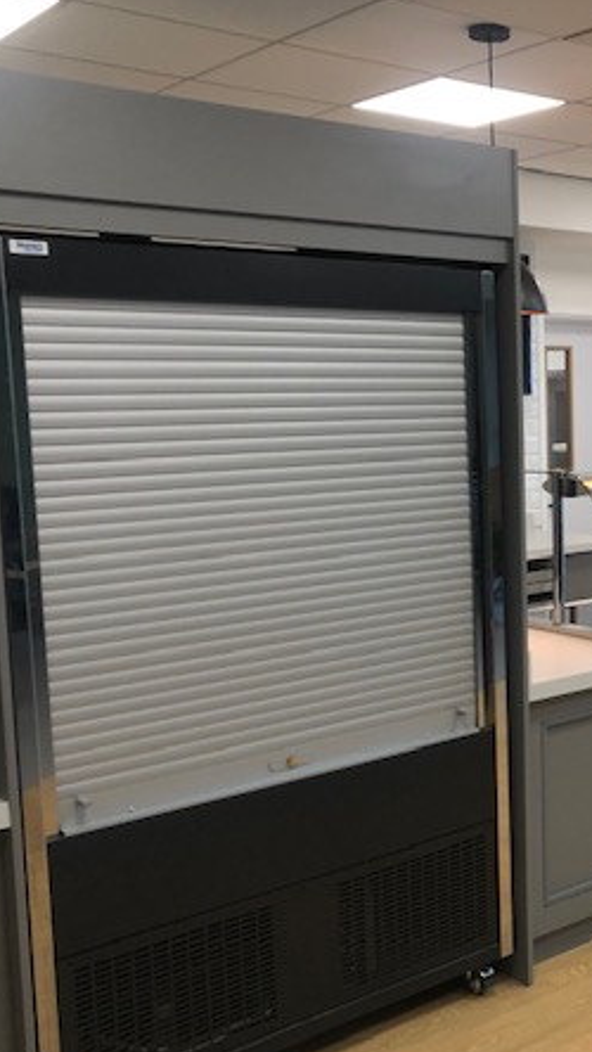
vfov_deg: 46.4
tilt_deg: -7.6
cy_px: 557
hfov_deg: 25.8
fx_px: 1227
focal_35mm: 44
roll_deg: +1.3
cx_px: 590
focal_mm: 4
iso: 25
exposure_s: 1/33
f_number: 1.8
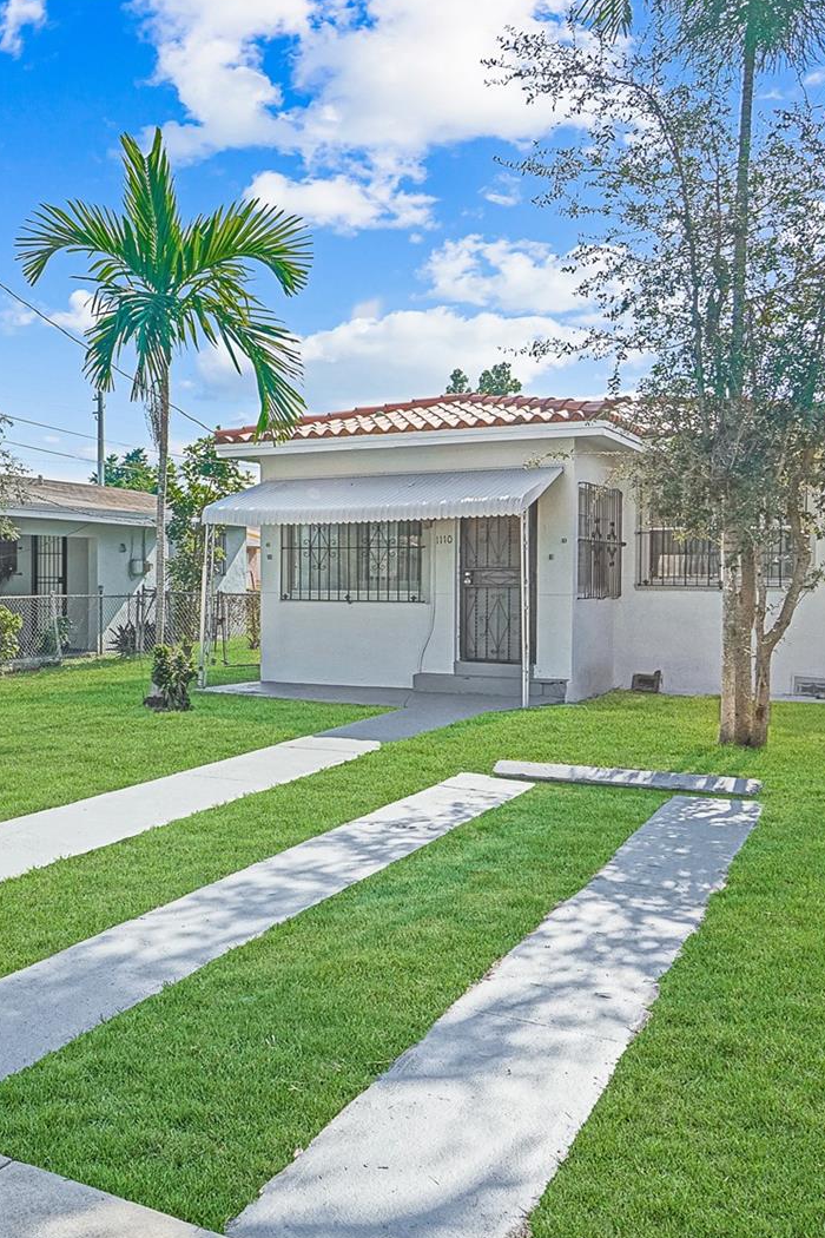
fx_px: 1100
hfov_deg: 40.3
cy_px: 615
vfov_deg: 58.7
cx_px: 238
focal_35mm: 32
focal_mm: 14
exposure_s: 1/500
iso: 250
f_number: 7.1
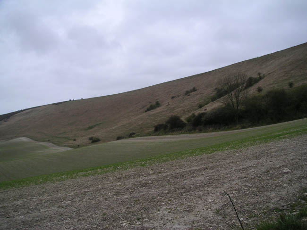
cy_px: 115
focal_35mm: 38
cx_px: 154
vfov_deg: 37.7
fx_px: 337
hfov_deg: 49.0
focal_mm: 6
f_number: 2.8
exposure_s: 1/750
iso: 50
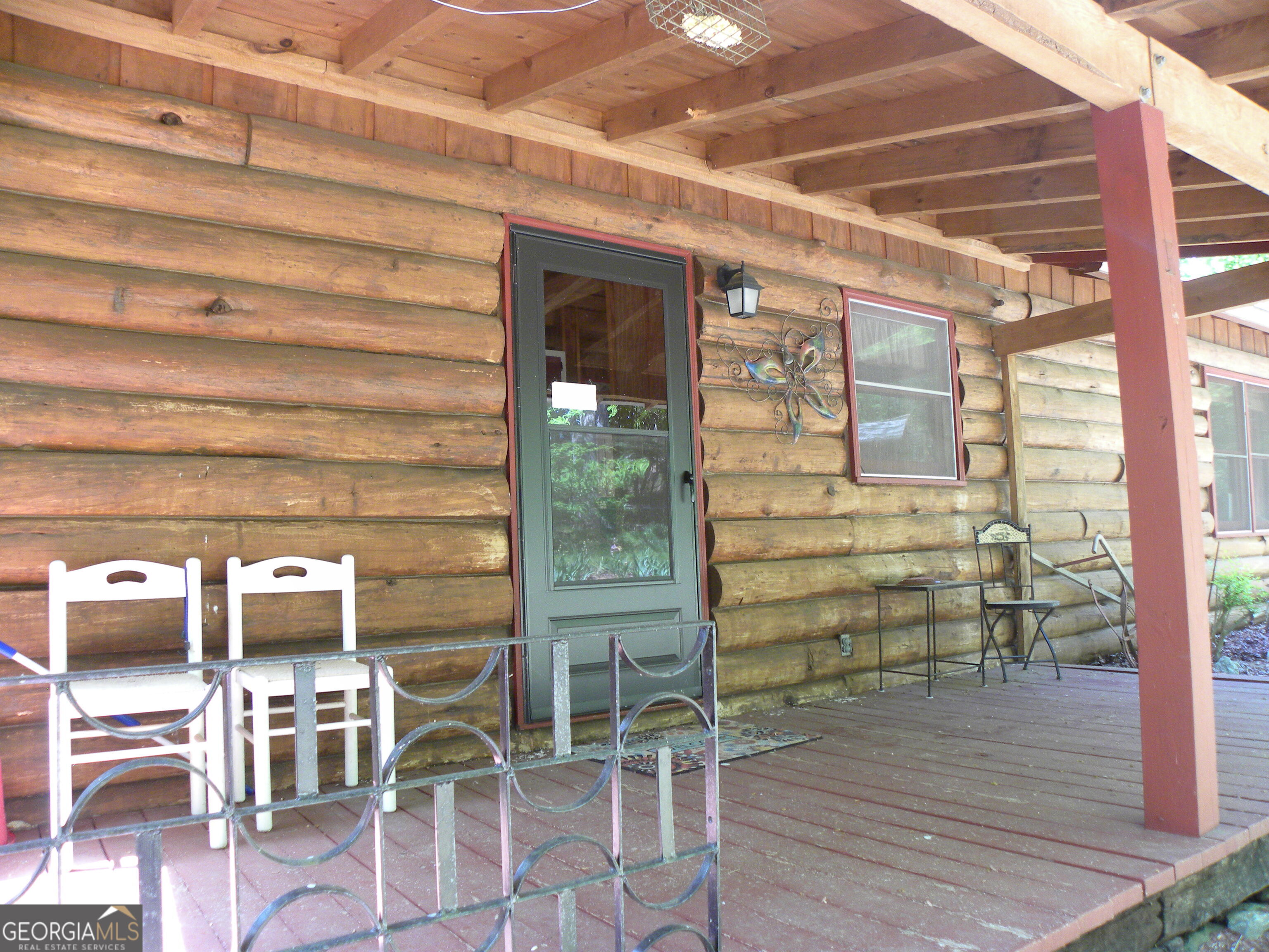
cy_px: 476
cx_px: 634
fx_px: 953
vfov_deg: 53.1
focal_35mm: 26
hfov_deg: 67.3
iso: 193
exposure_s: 1/65
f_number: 2.8
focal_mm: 4.6
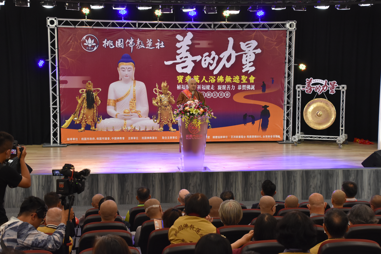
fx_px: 698
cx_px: 190
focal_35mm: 66
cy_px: 127
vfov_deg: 20.6
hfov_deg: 30.5
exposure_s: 1/125
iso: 1600
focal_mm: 44
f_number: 5.6
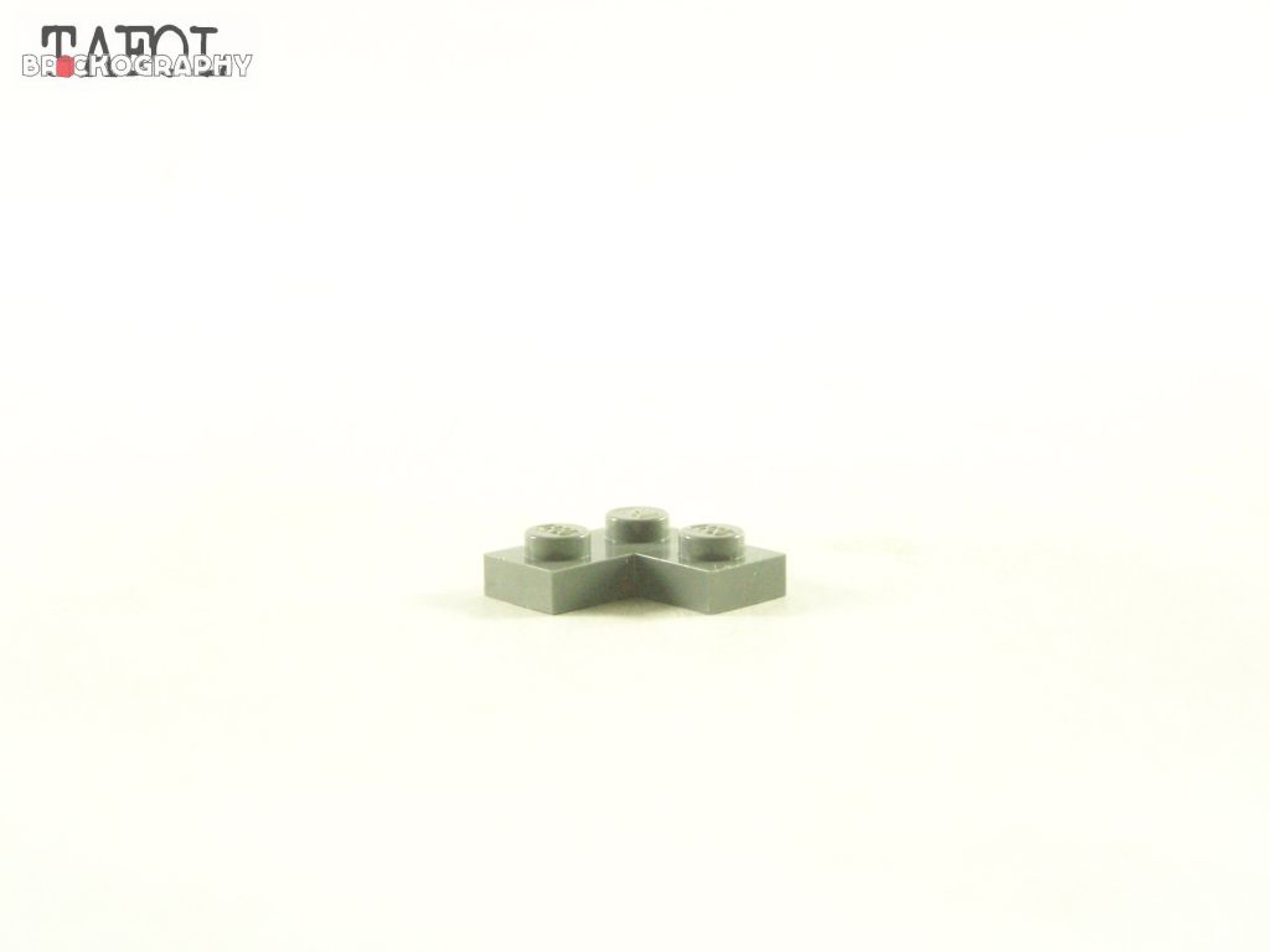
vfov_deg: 19.6
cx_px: 635
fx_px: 2752
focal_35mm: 75
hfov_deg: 26.0
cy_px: 476
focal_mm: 12.4
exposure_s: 1/60
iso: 400
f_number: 3.2
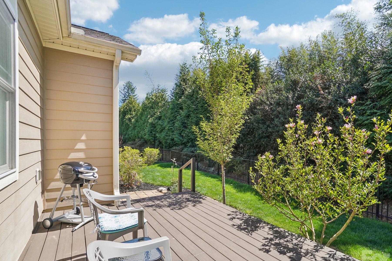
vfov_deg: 70.2
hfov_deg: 93.2
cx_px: 209
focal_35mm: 17
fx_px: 185
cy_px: 145
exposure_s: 1/100
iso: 100
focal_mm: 10
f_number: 8
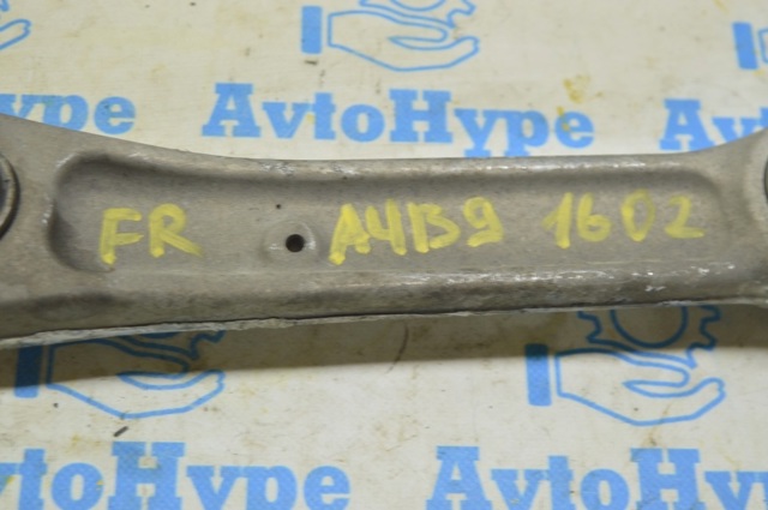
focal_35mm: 69
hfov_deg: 29.3
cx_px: 384
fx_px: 1470
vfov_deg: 19.7
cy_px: 255
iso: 400
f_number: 5.6
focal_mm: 46
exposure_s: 1/20
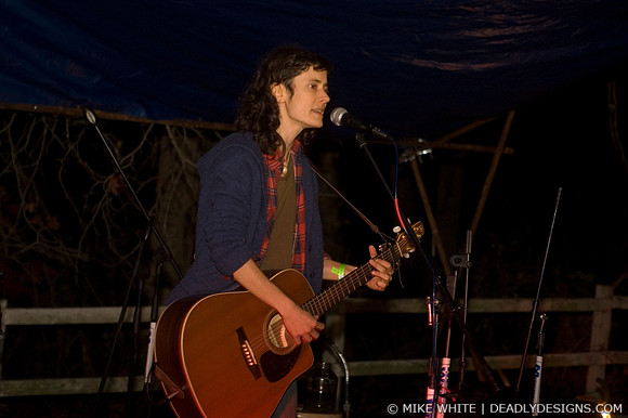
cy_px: 209
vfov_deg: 13.0
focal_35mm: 105
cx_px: 314
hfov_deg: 19.5
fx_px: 1831
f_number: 2.8
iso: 800
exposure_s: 1/30
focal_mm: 70
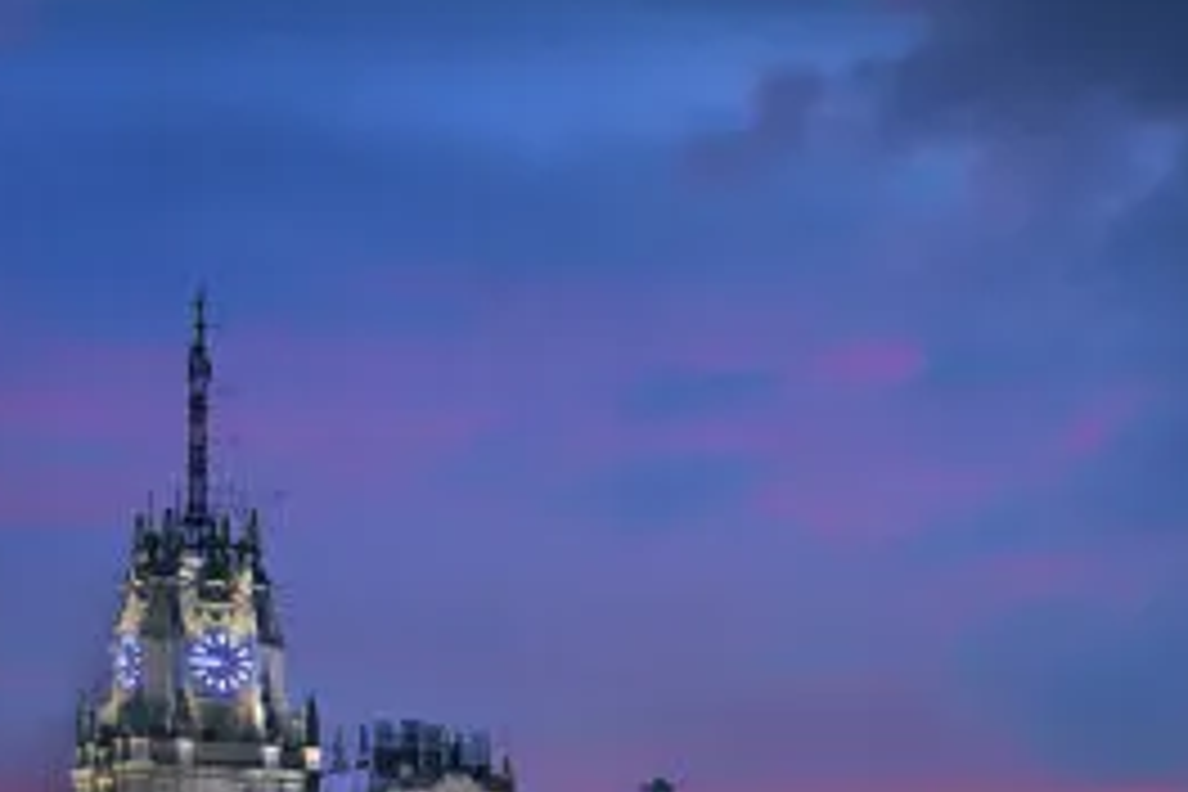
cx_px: 2732
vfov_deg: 7.9
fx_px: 5247
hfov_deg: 11.1
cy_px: 2005
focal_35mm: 159
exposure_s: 1/1.25
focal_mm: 28
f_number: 11
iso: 50
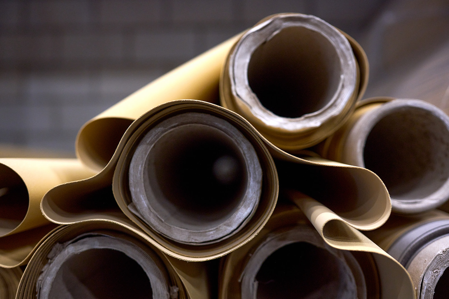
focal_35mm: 35
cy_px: 150
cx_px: 224
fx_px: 437
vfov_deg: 37.9
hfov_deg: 54.4
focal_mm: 35
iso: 640
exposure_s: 1/125
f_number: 2.8
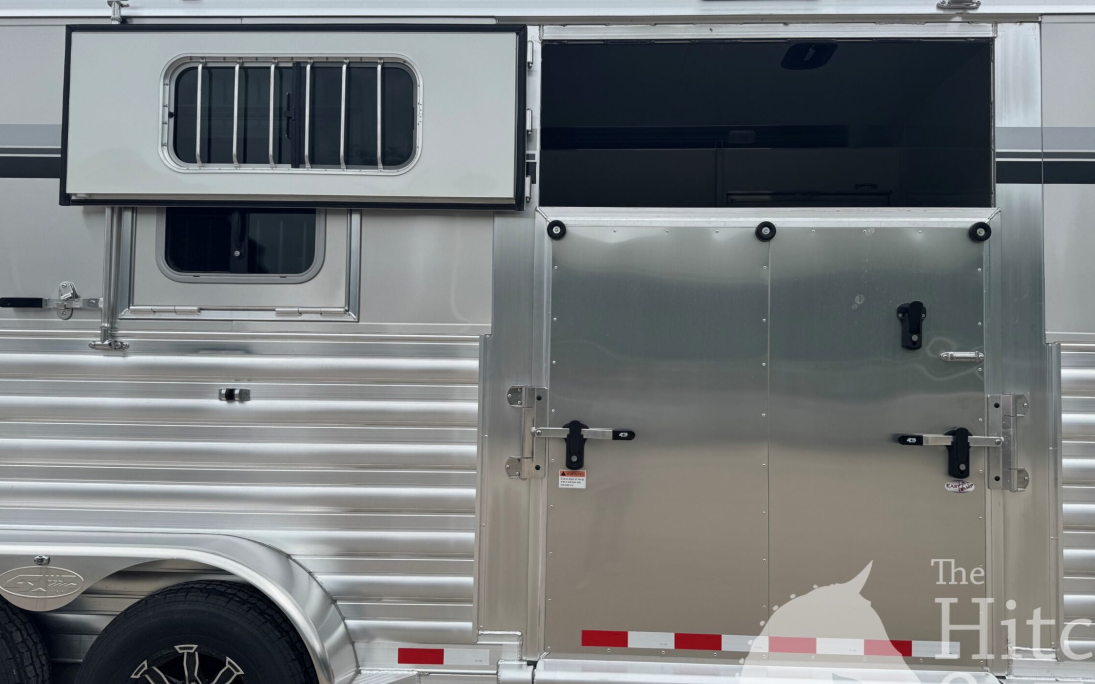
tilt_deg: +1.9
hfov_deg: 64.6
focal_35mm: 29
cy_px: 325
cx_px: 567
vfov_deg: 43.1
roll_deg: -1.7
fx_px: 865
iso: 80
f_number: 1.78
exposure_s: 1/4950
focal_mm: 6.76
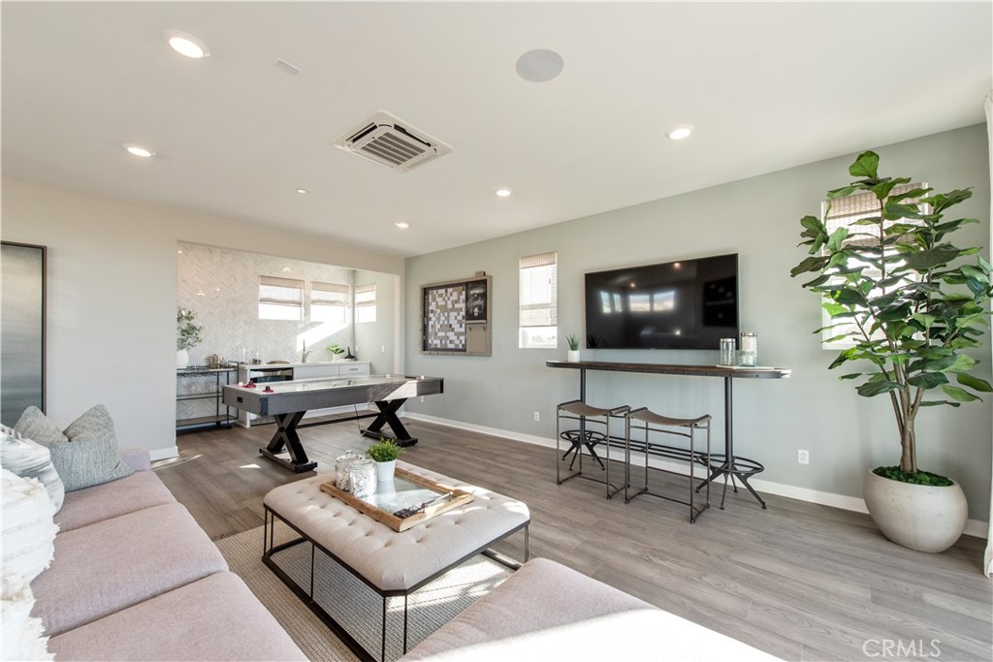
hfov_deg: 104.2
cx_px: 496
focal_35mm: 14
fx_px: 386
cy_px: 331
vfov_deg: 81.2
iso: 360
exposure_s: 1/125
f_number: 5.6
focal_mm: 14
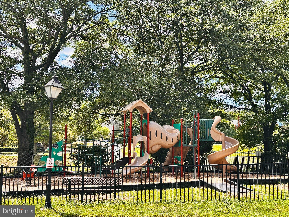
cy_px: 108
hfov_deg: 39.7
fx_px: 401
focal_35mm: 48
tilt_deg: +6.0
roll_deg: -1.1
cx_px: 144
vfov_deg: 30.3
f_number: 1.78
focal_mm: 6.86
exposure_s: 1/962
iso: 64
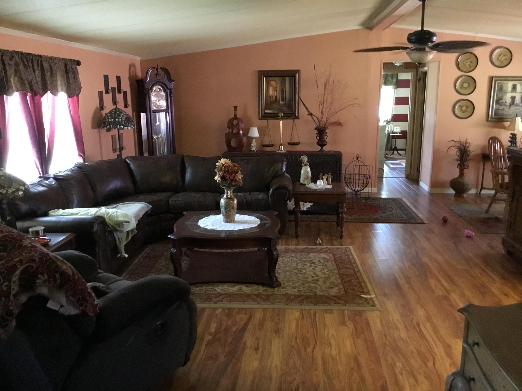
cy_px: 196
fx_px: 467
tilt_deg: -11.7
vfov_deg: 45.4
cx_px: 261
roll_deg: -0.4
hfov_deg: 58.4
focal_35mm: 31
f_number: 2.4
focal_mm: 3.3
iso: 400
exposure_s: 1/15
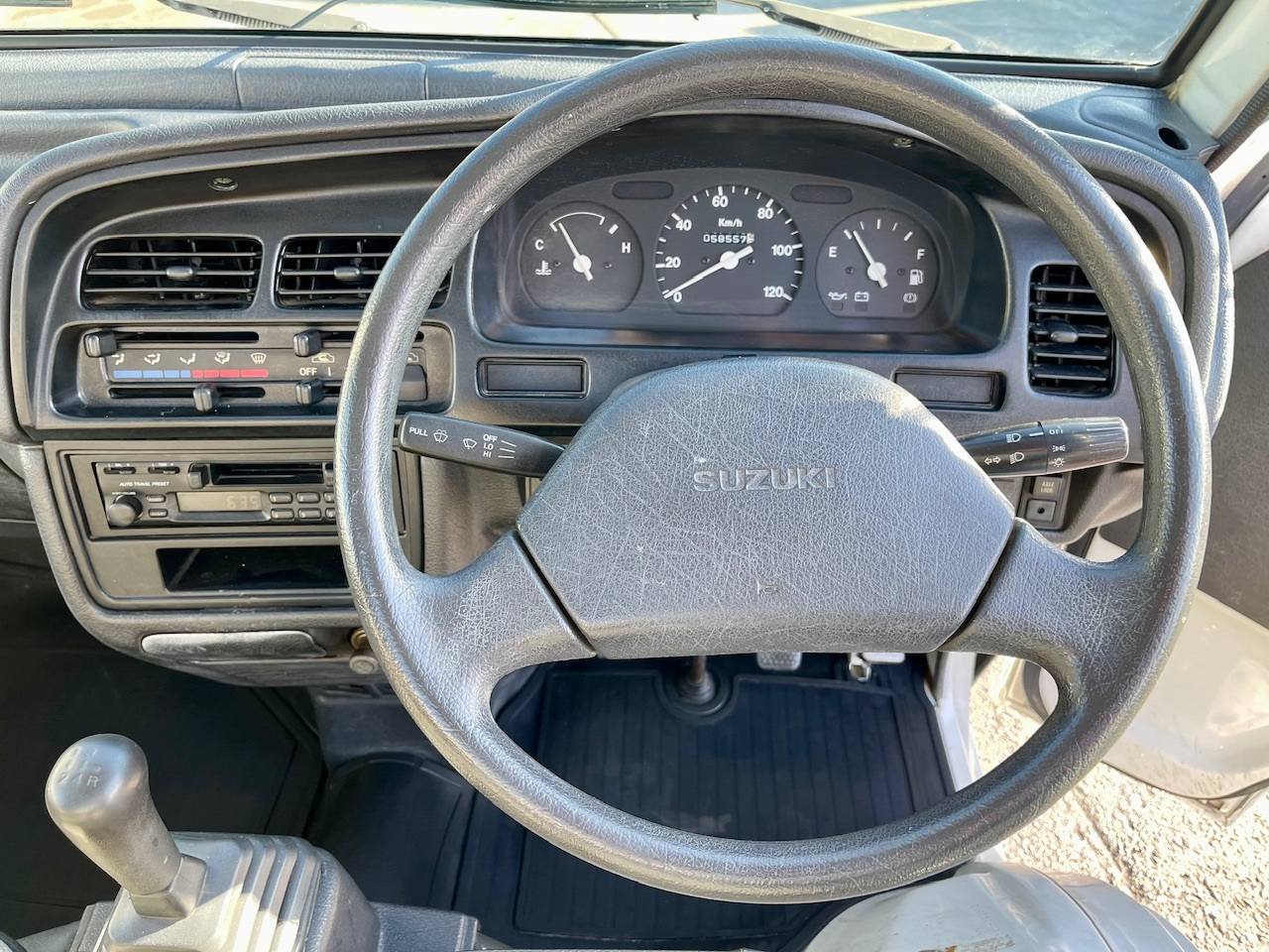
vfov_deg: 54.9
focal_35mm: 25
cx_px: 634
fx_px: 916
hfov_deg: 69.4
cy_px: 476
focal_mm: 5.1
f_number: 1.6
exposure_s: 1/121
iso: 100
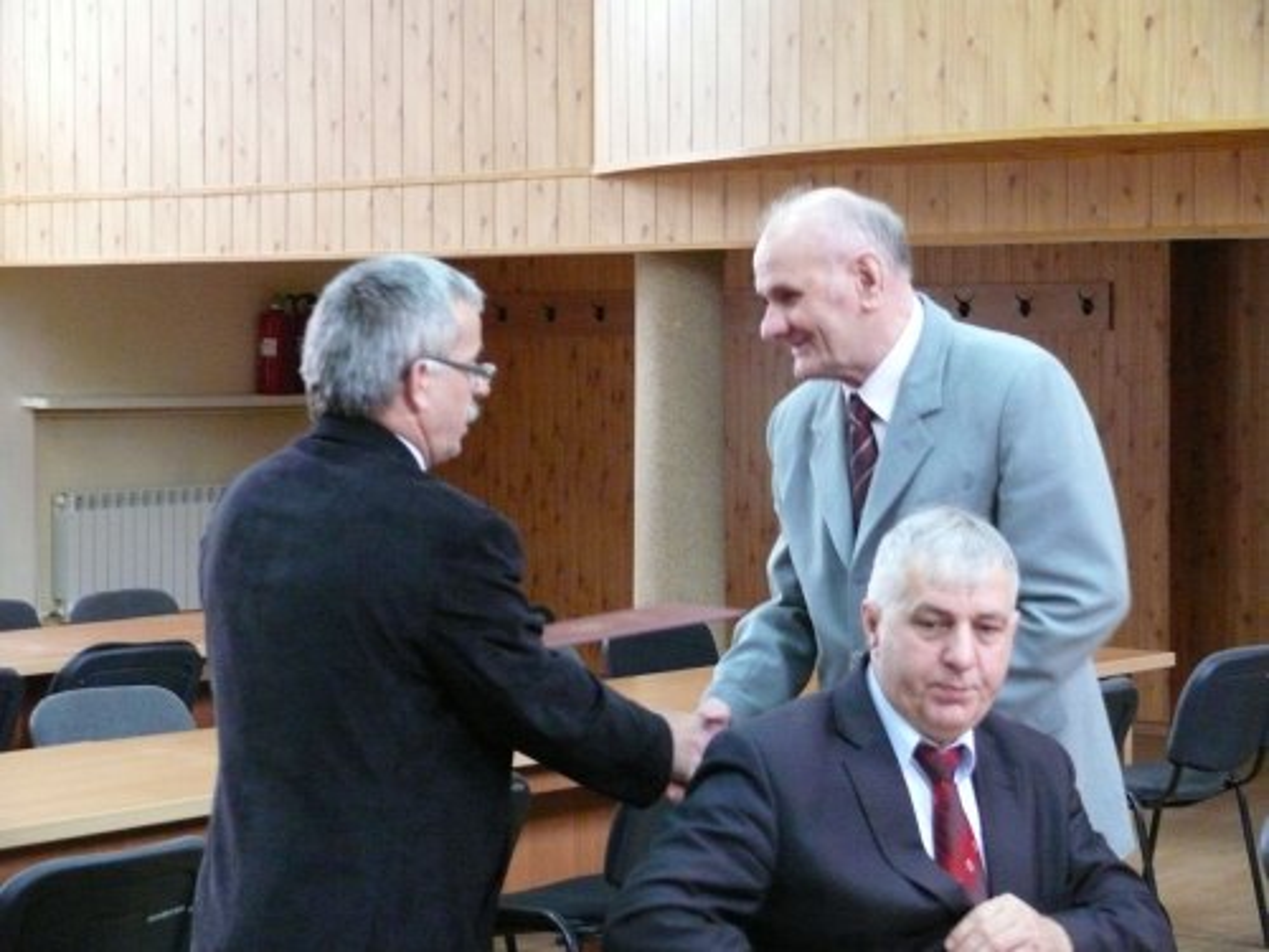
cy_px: 476
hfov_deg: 23.0
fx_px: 3116
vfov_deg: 17.4
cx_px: 634
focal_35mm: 85
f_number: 3.2
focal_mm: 18
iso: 800
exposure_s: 1/20
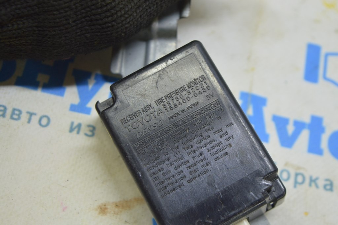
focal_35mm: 72
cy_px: 112
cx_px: 169
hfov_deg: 28.1
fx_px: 675
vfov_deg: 18.9
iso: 400
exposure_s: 1/20
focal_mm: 48
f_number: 5.6
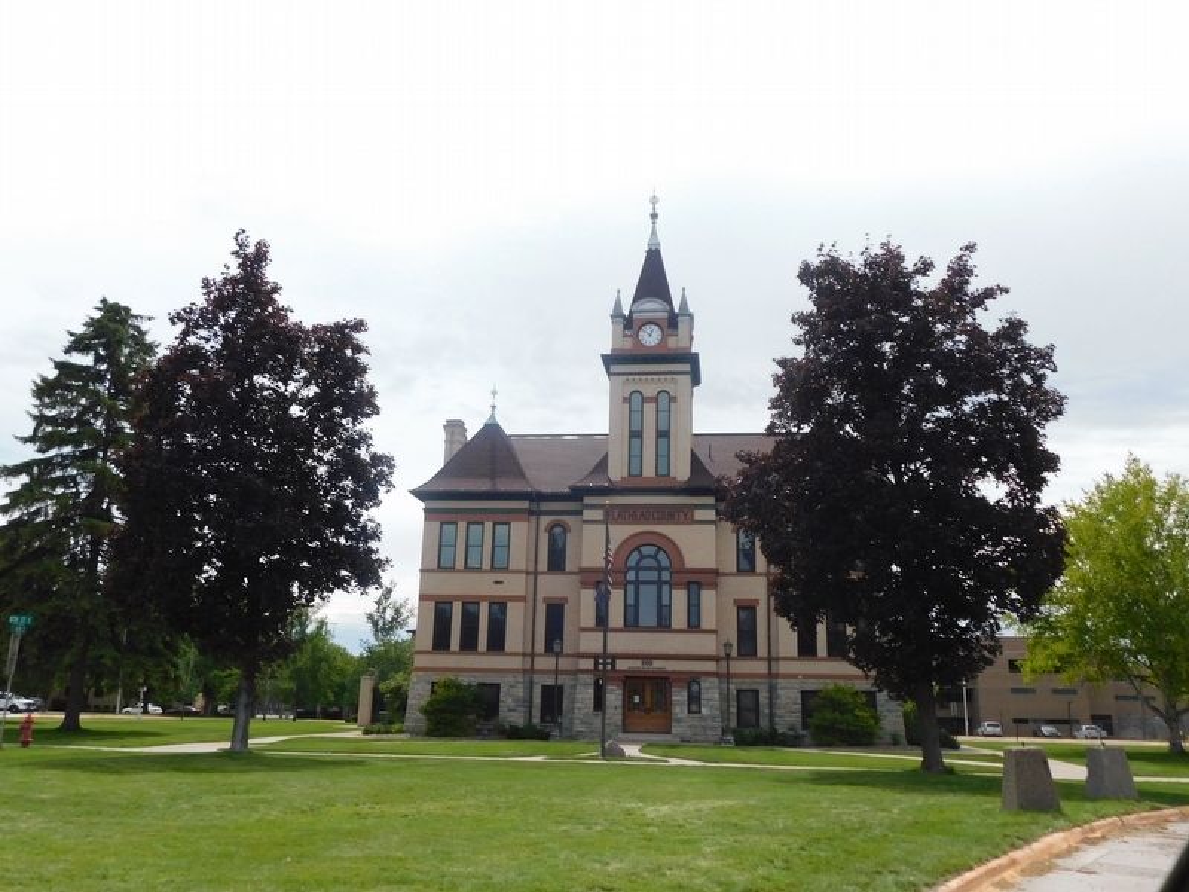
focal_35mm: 30
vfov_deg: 46.8
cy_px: 446
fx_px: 1030
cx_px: 594
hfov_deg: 60.0
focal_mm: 5.3
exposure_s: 1/400
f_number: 6.4
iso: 125
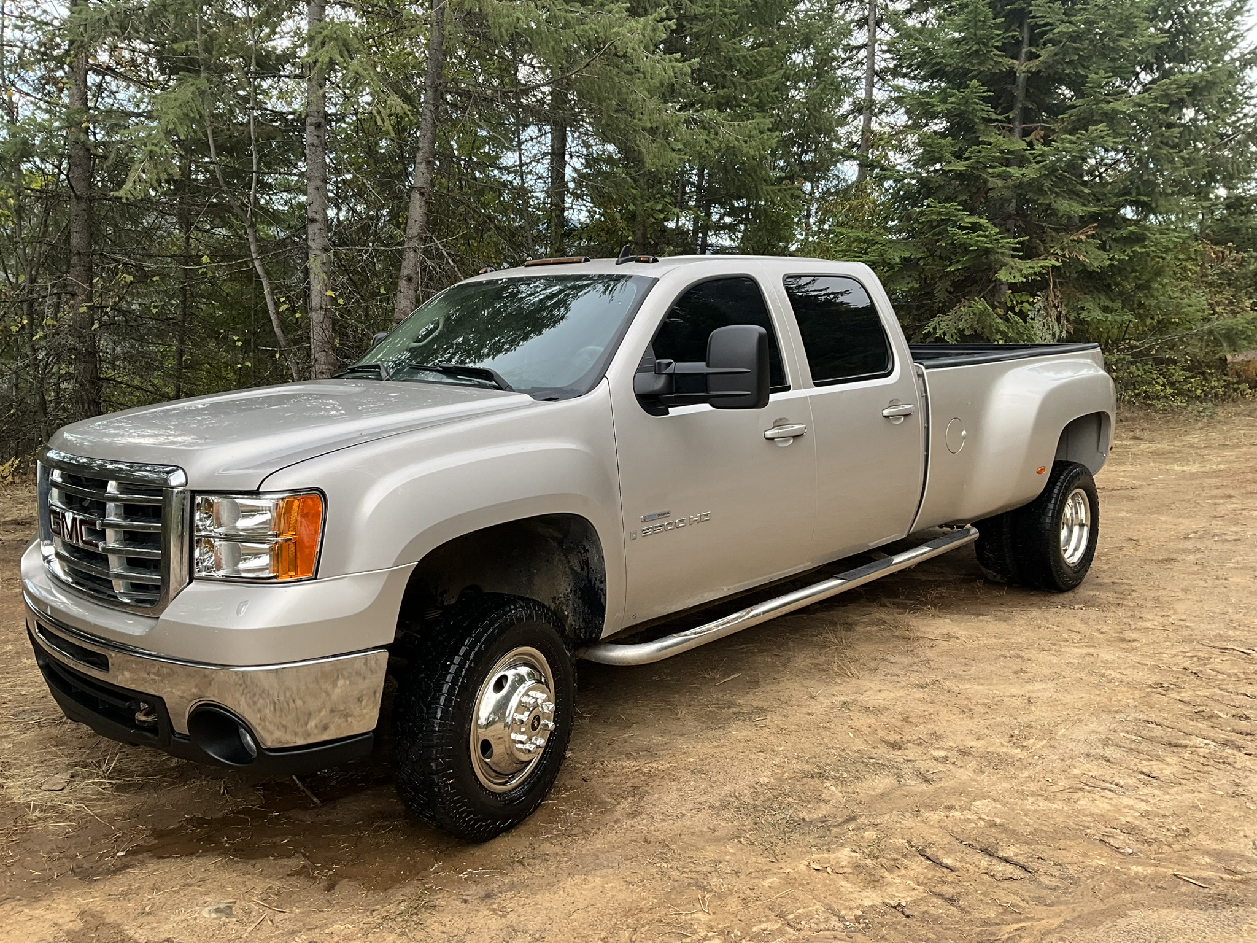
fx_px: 1053
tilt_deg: -8.5
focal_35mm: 29
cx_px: 628
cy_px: 472
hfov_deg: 61.7
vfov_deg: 48.2
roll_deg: -2.7
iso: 50
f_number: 1.8
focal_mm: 3
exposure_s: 1/122
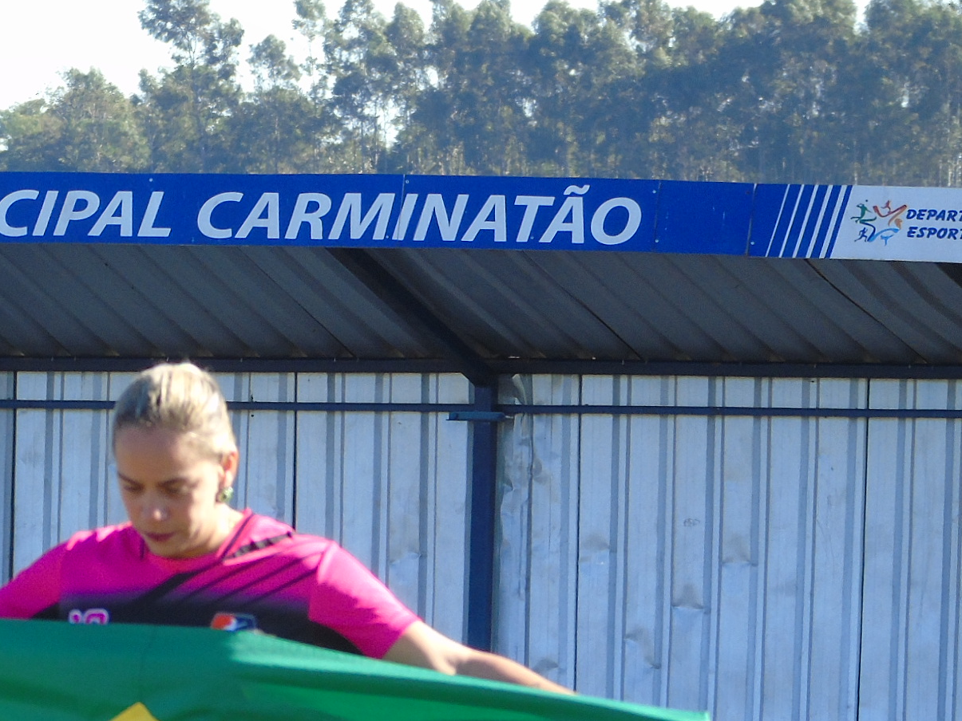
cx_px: 76
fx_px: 18955
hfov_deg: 2.9
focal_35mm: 682
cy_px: 678
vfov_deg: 2.2
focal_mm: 57
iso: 100
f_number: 5.1
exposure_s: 1/125
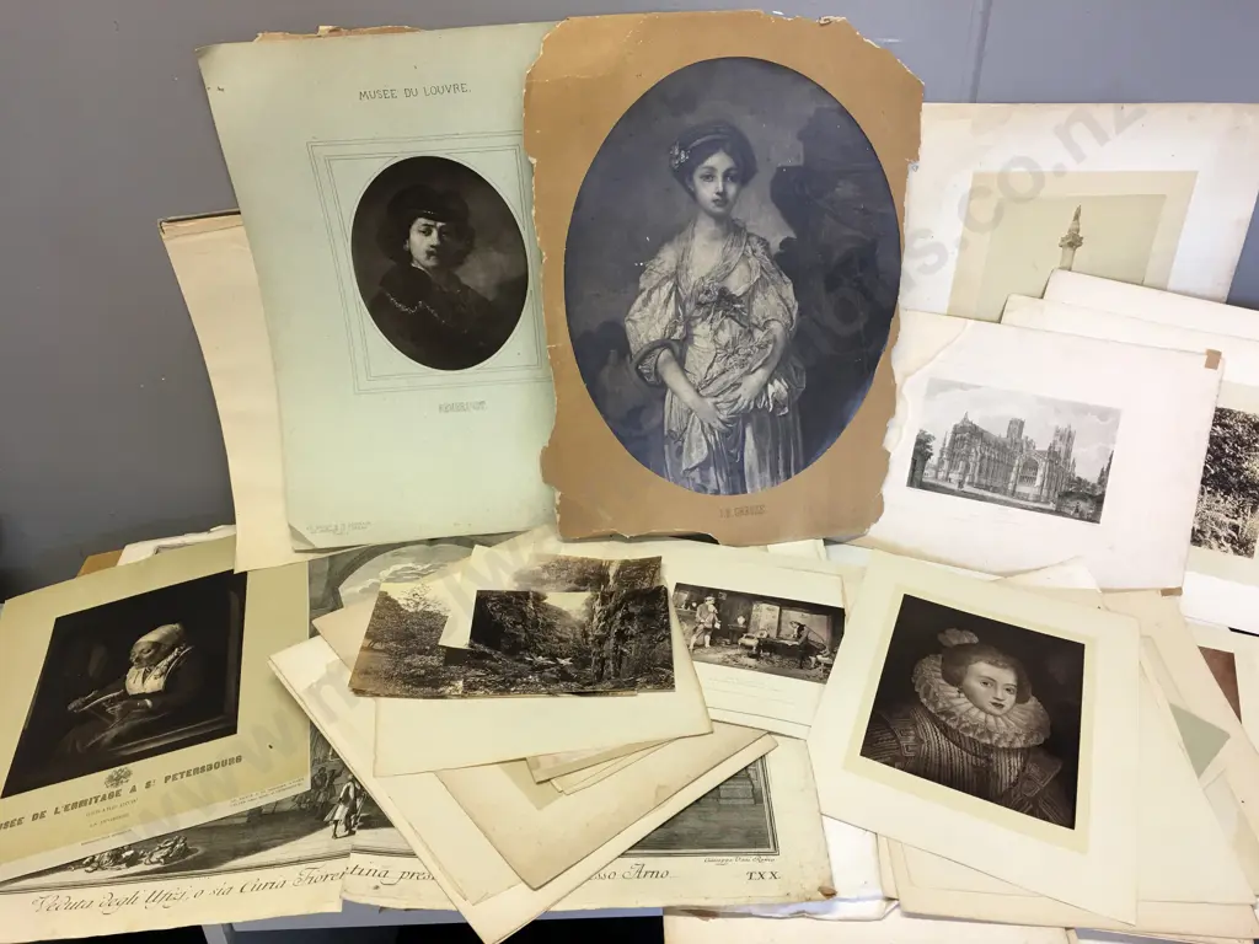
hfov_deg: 61.7
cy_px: 472
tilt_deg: -30.1
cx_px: 630
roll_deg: +0.0
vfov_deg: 48.2
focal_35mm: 29
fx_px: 1055
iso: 32
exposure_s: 1/33
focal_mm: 4.15
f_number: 2.2
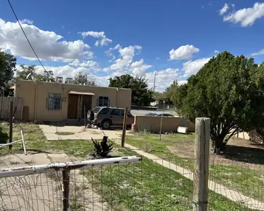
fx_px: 219
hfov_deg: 62.1
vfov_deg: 51.5
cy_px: 107
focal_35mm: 28
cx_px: 121
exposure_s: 1/4831
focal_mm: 5.7
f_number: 1.5
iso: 50
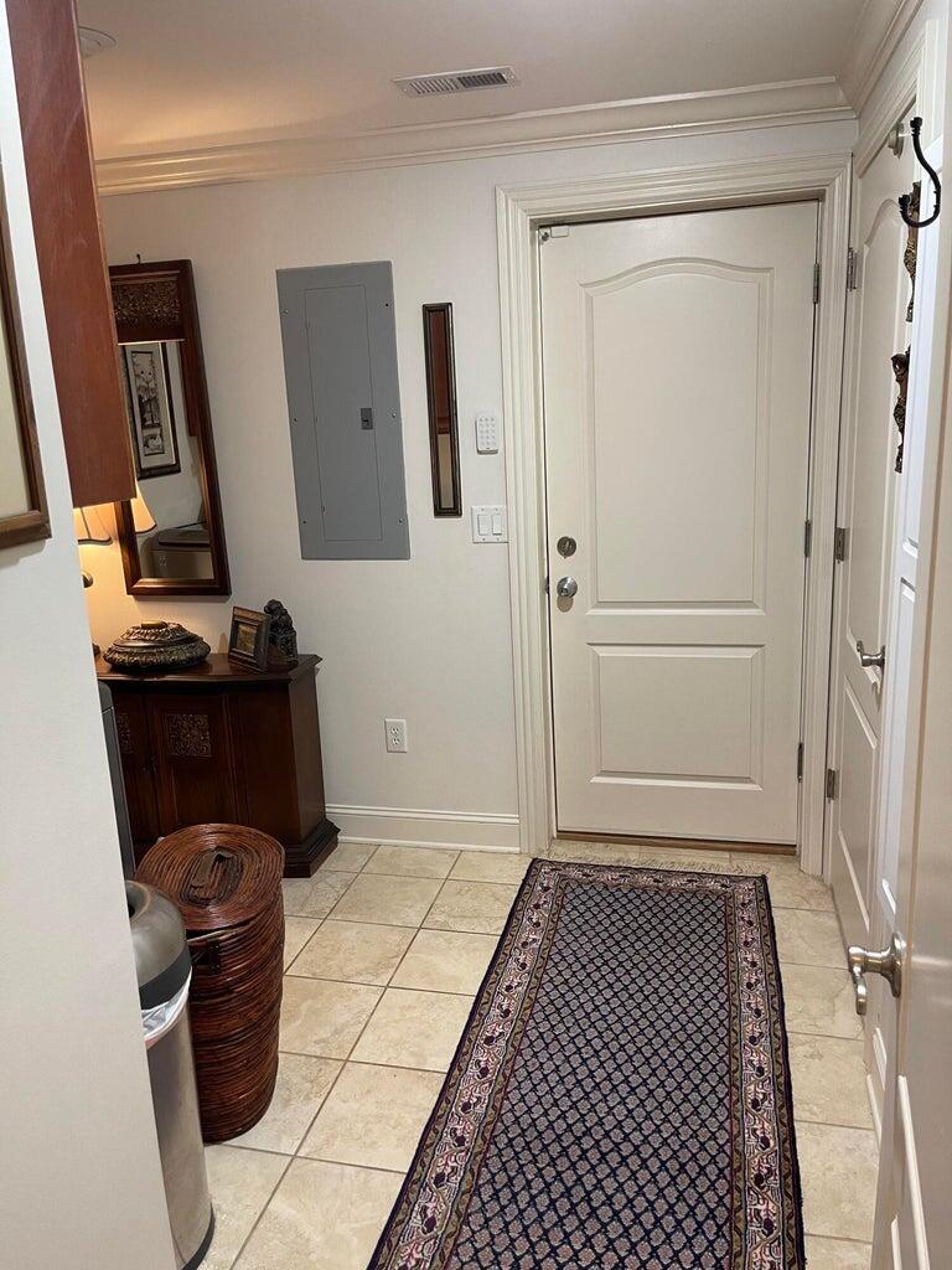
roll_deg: +3.0
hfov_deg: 54.9
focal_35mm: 25
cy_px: 635
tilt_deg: -12.7
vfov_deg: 69.4
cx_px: 476
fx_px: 917
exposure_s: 1/60
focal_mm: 5.1
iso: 160
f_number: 1.6
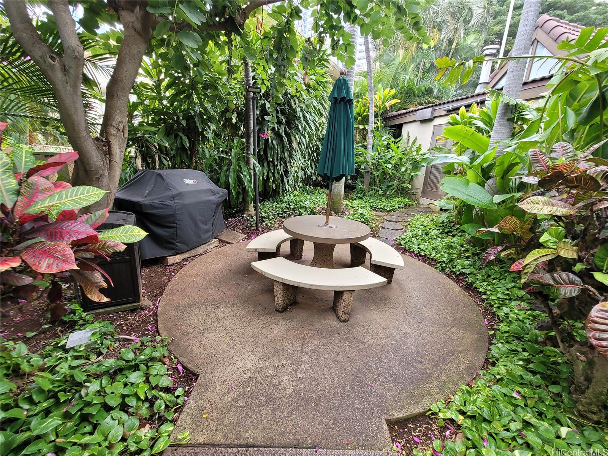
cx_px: 304
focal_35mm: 13
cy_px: 228
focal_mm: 2.2
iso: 125
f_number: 2.2
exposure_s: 1/60
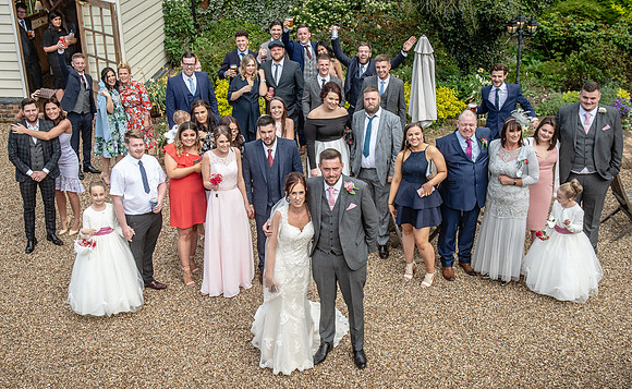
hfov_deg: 43.4
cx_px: 296
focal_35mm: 46
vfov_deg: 27.5
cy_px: 194
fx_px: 794
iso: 100
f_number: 4
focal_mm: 36
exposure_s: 1/250
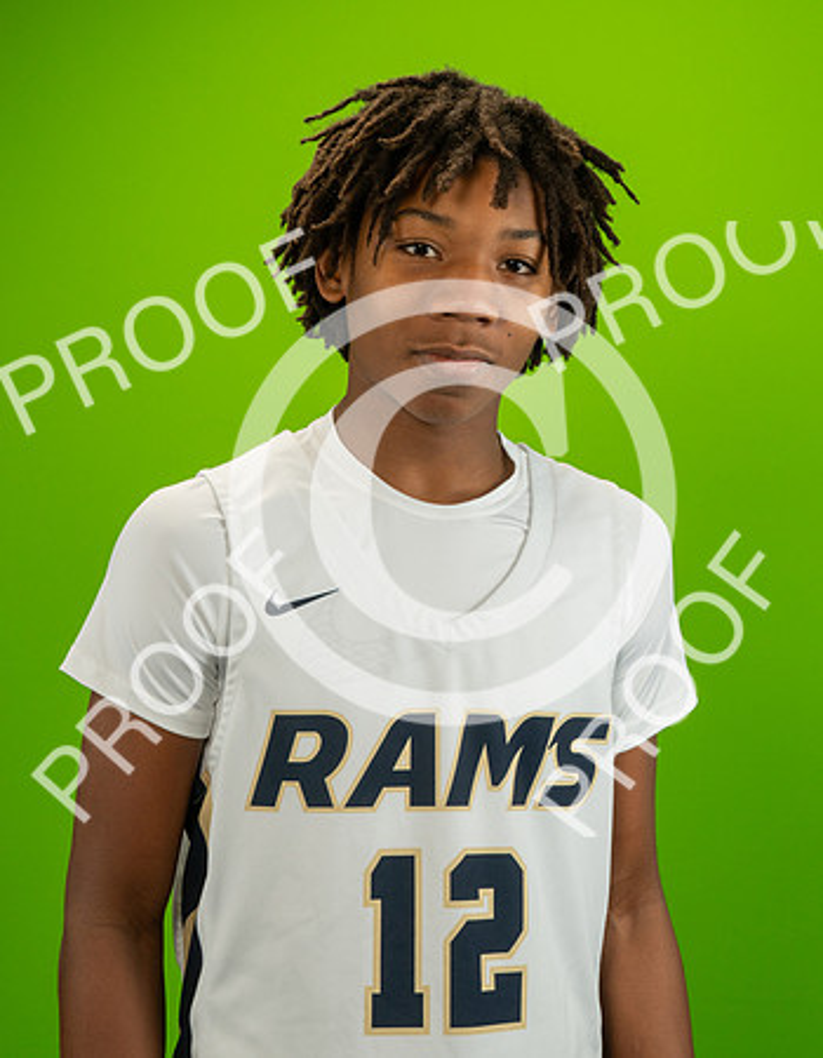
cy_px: 485
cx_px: 456
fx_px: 2545
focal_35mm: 82
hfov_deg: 18.4
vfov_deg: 23.5
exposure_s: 1/60
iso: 800
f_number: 18
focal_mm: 53
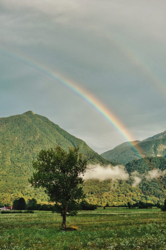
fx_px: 304
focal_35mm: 44
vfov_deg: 44.5
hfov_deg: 30.5
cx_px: 83
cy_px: 125
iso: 125
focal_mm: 16.39
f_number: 5.6
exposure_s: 1/250
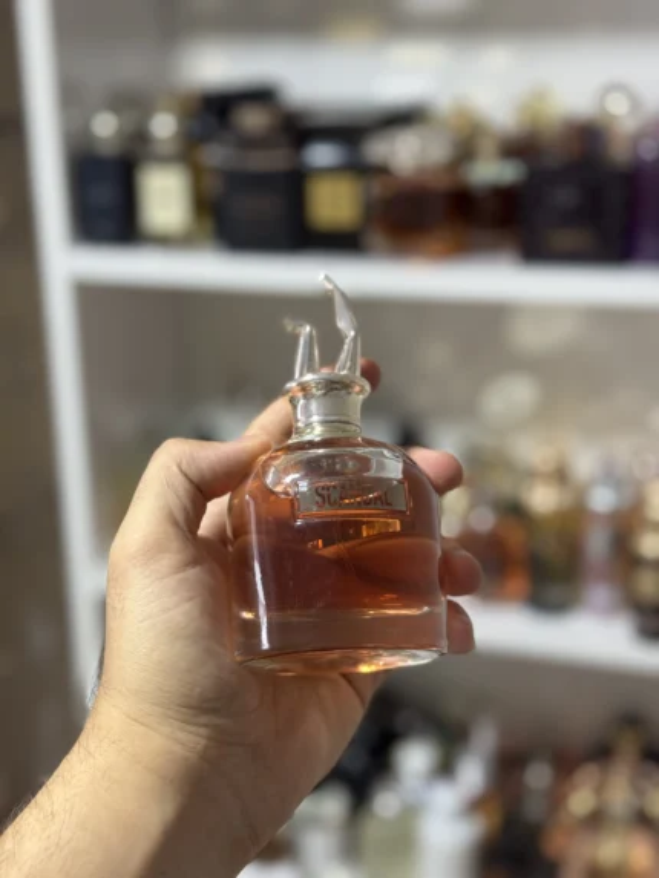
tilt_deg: -17.1
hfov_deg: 30.3
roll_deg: +0.0
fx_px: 1218
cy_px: 439
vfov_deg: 39.6
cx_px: 330
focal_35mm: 48
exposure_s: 1/50
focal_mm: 6.76
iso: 200
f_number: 1.78
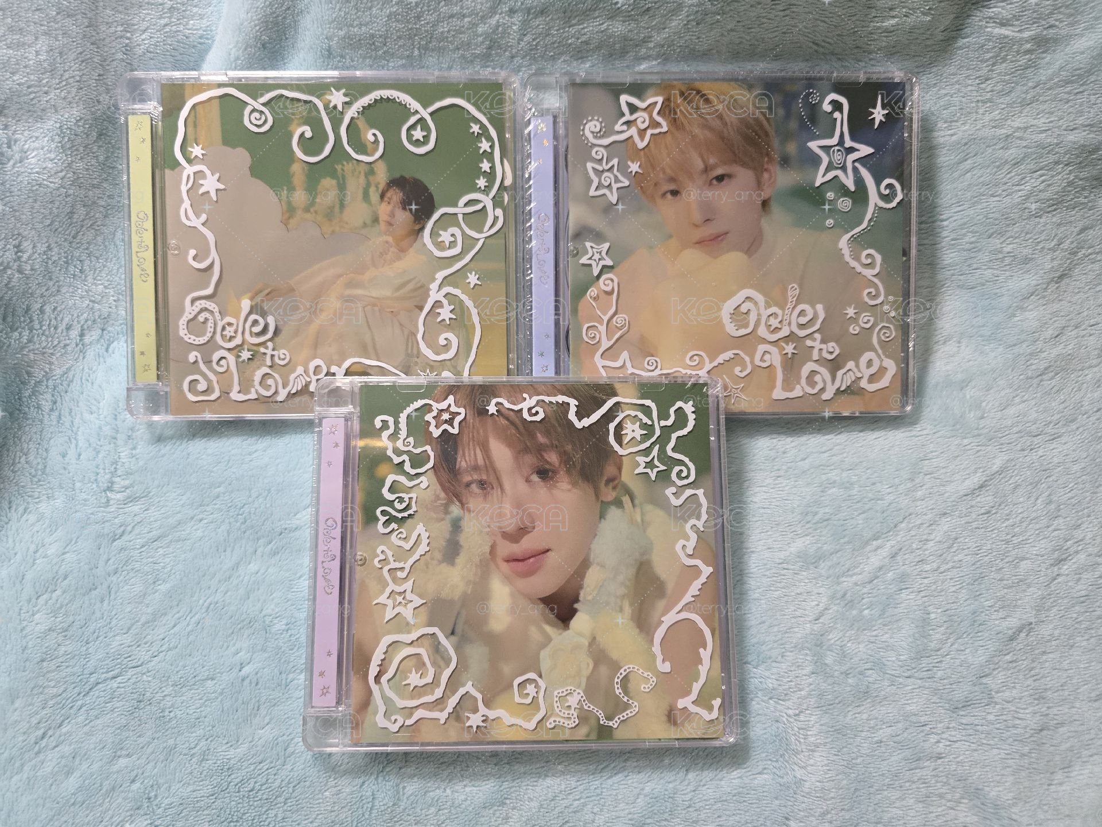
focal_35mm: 23
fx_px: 732
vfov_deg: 58.9
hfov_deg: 73.9
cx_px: 551
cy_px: 414
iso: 500
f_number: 1.7
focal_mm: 6.3
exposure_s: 1/60
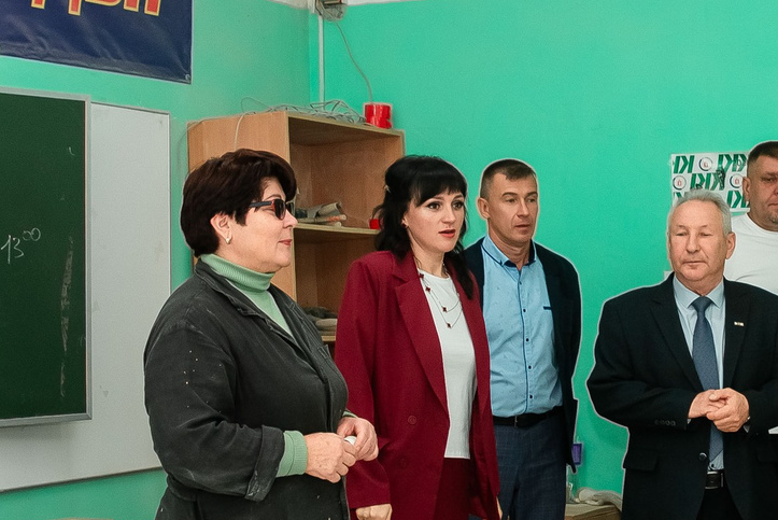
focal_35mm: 85
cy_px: 303
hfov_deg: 23.4
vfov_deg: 16.1
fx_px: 1838
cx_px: 664
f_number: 3.5
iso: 640
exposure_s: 1/125
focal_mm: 24
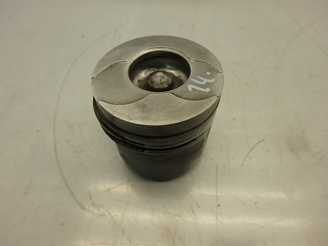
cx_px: 164
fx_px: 199
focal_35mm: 21
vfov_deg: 63.4
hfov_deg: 79.0
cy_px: 123
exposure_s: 1/60
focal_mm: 3.7
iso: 125
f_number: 3.5
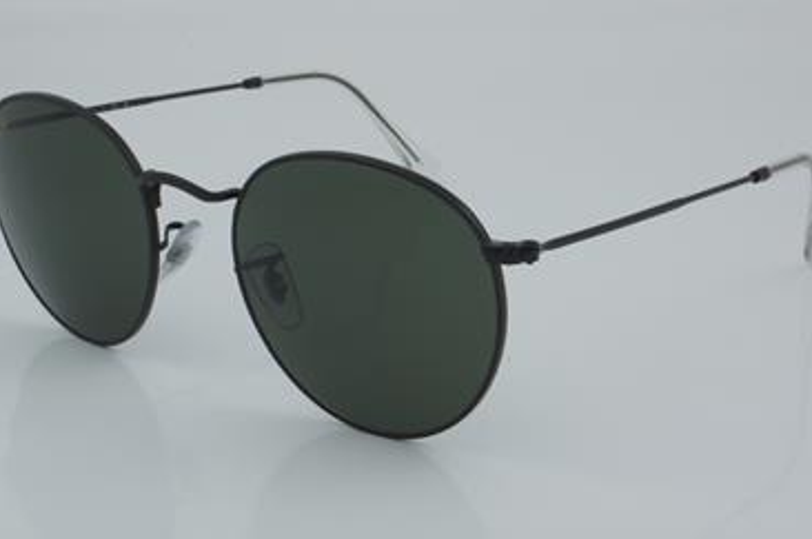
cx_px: 406
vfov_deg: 16.6
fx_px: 1847
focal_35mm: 82
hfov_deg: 24.8
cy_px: 273
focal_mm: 50
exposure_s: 1/4
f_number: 32
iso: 100
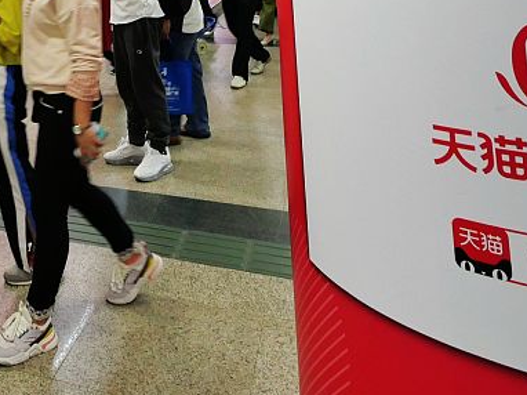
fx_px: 669
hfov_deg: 39.7
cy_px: -170
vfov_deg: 25.9
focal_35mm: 44
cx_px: 48
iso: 800
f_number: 4
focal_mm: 7
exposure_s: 1/60
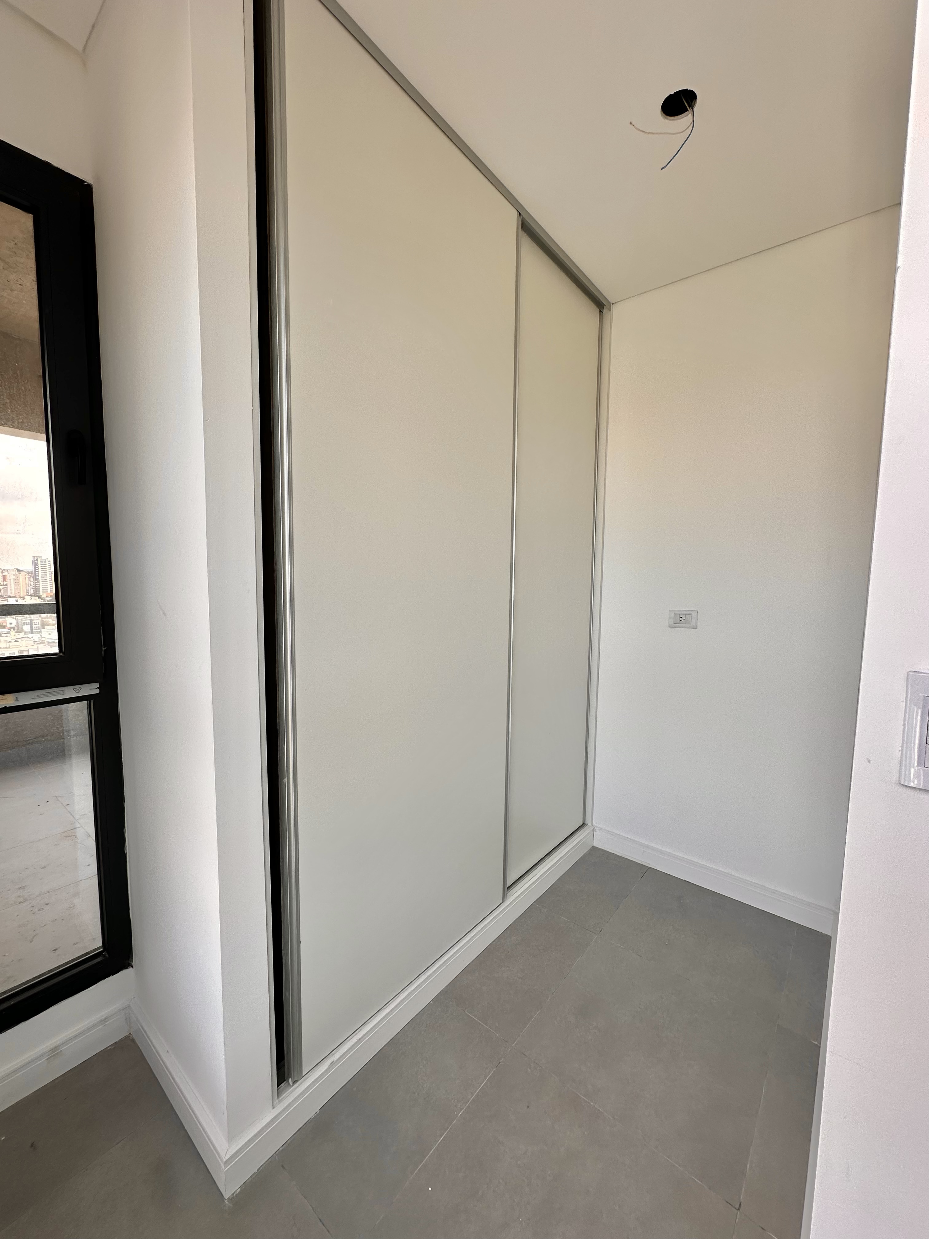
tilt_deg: -4.5
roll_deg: -1.3
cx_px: 464
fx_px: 501
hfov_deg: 85.7
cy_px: 620
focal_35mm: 14
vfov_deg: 102.1
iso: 40
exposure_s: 1/230
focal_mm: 2.22
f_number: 2.2
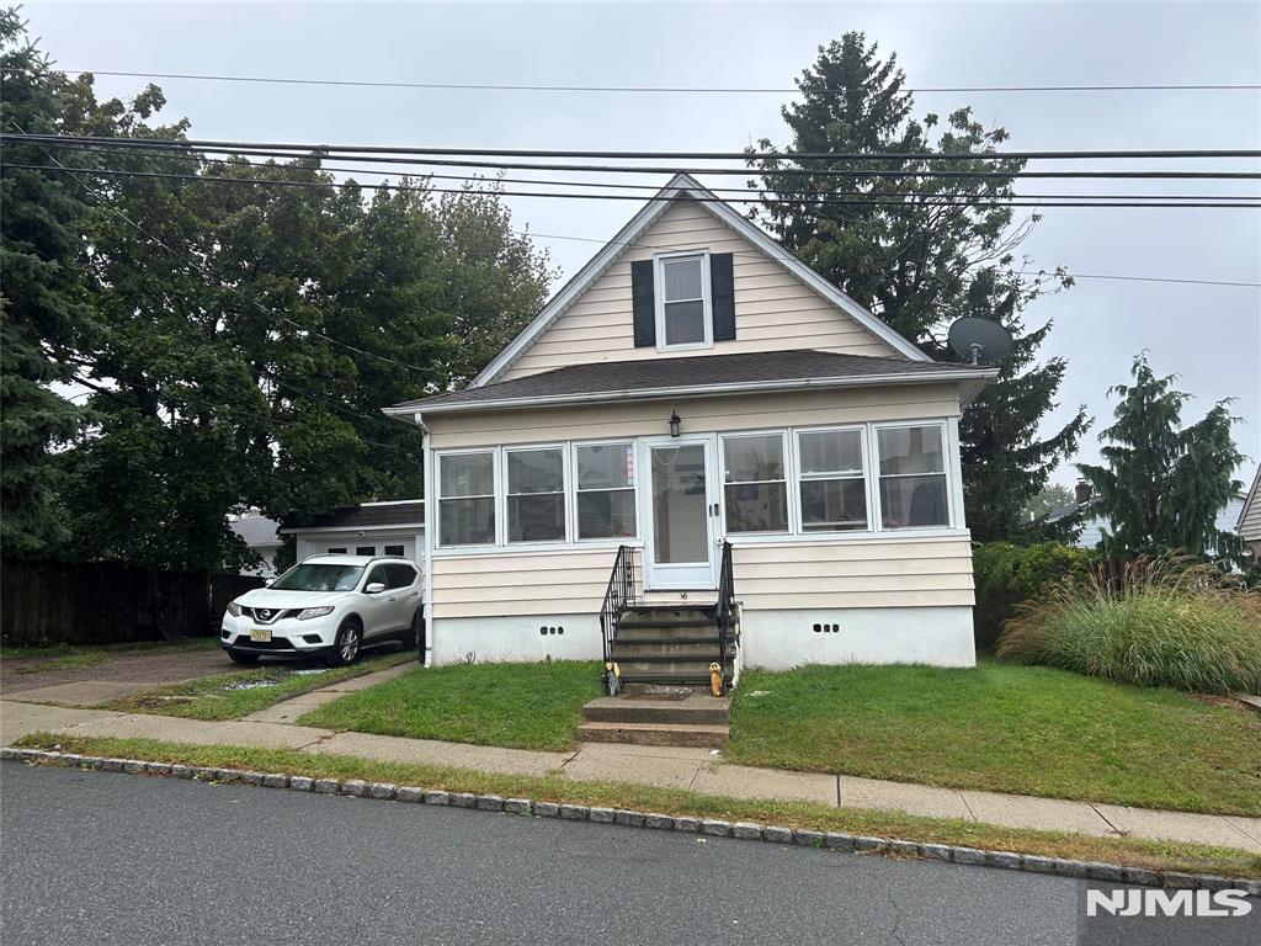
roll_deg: +1.4
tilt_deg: +5.3
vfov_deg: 53.1
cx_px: 630
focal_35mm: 26
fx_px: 947
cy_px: 473
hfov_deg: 67.3
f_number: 1.5
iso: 50
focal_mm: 5.7
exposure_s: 1/1412
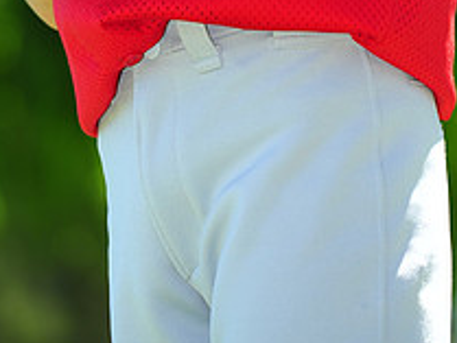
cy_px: -253
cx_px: 223
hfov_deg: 4.4
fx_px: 5984
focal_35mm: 453
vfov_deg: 3.3
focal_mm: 170
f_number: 4
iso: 200
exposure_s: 1/400
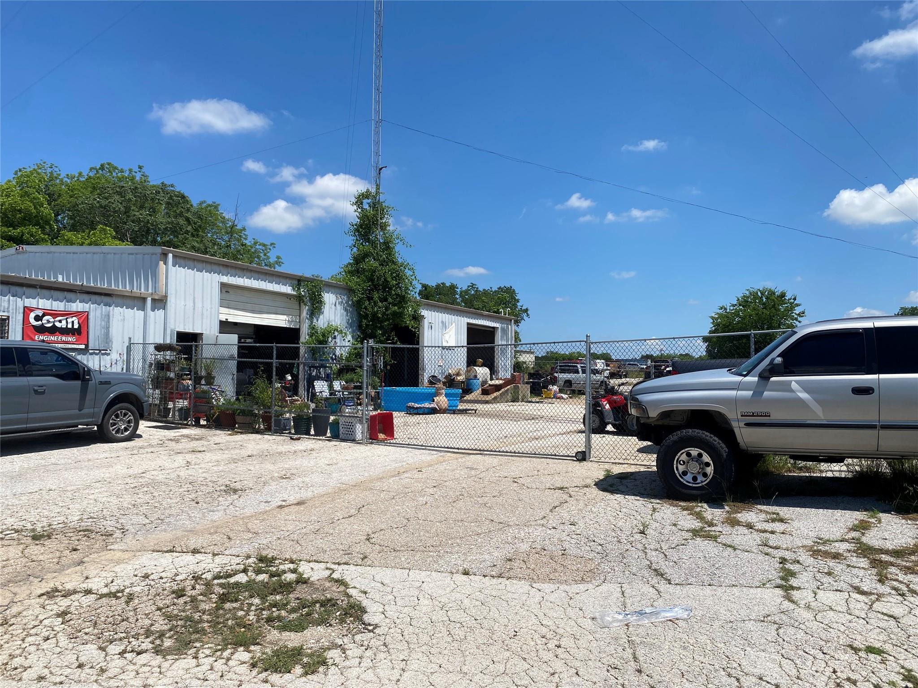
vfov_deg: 53.1
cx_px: 459
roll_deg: -0.8
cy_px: 344
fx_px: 690
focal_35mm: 26
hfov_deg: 67.3
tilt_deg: +4.7
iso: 32
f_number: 1.8
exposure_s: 1/4608
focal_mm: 4.25
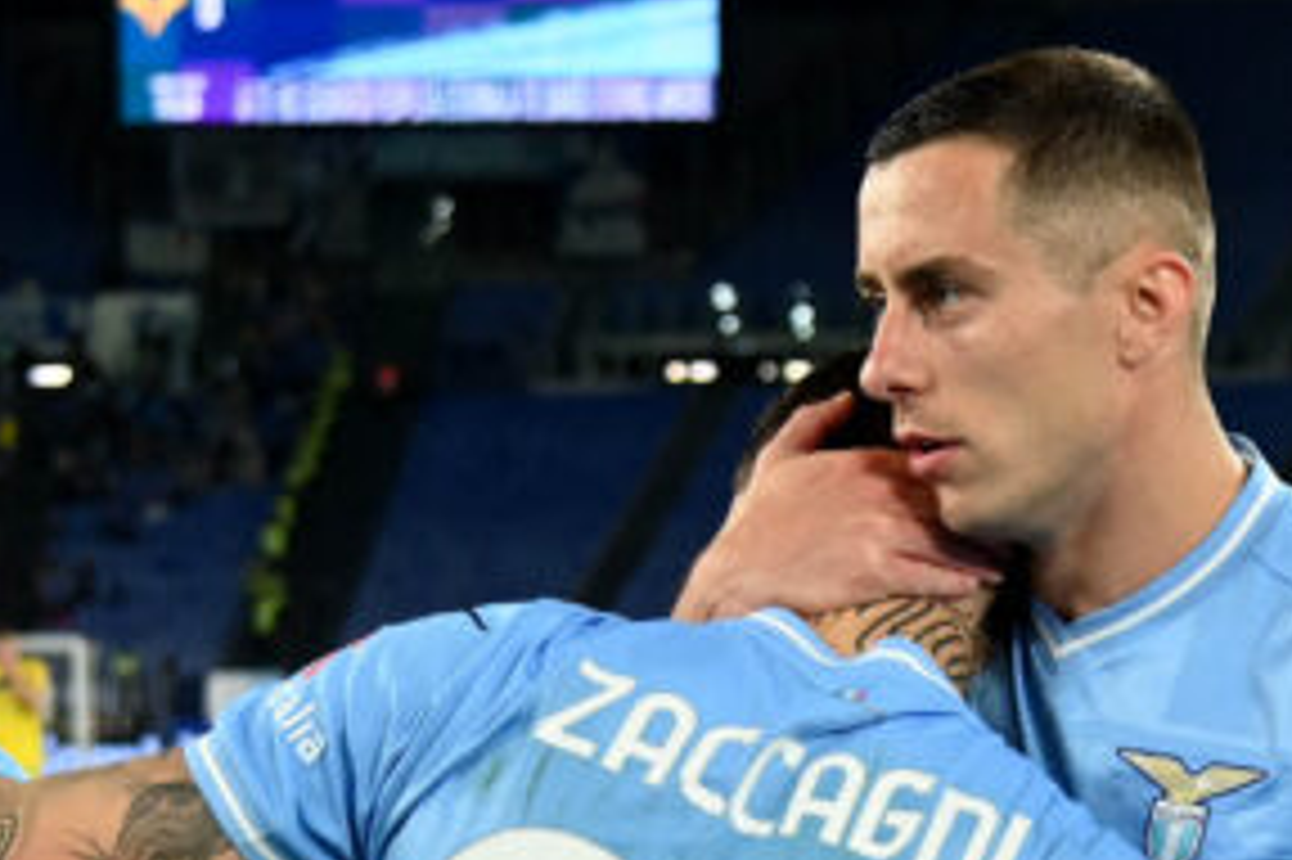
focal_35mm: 157
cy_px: 1060
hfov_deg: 13.1
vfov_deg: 8.6
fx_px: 5631
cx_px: 887
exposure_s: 1/1000
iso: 2000
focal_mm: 44
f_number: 4
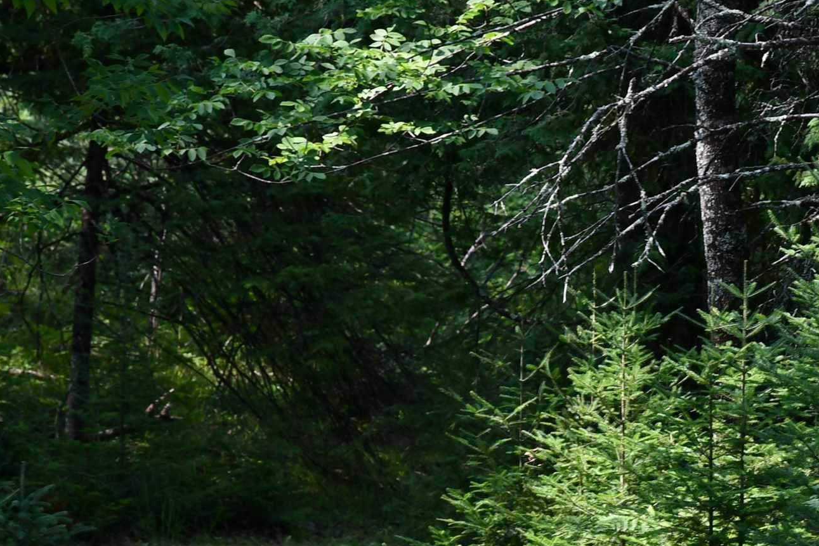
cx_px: 658
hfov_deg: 4.4
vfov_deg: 3.0
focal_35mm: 464
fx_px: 10556
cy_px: 465
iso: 200
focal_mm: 130
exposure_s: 1/250
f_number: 5.6
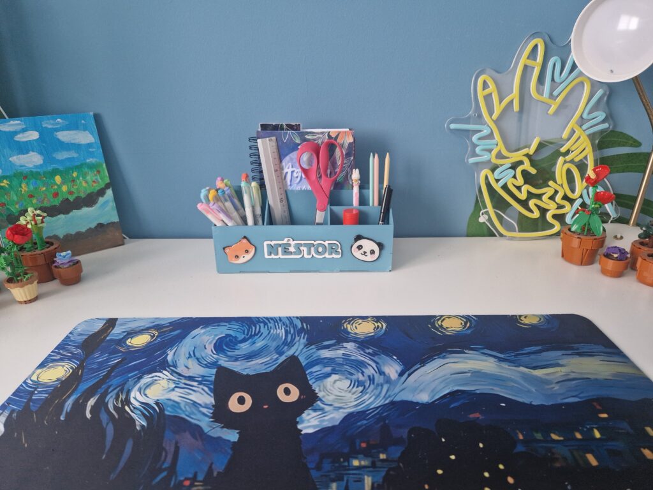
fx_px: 434
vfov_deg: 58.9
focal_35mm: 23
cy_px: 245
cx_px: 326
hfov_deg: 73.9
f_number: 1.8
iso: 500
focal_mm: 5.4
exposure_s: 1/33
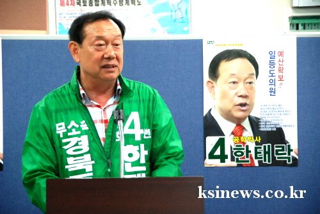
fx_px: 1401
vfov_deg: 8.7
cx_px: 160
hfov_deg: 13.0
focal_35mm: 158
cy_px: 107
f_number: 5.6
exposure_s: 1/60
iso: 800
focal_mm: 105
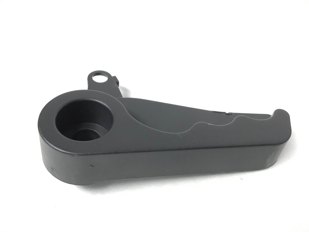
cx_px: 154
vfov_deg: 45.4
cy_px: 116
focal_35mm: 31
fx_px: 277
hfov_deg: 58.4
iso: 64
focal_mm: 3.3
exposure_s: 1/33
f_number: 2.4
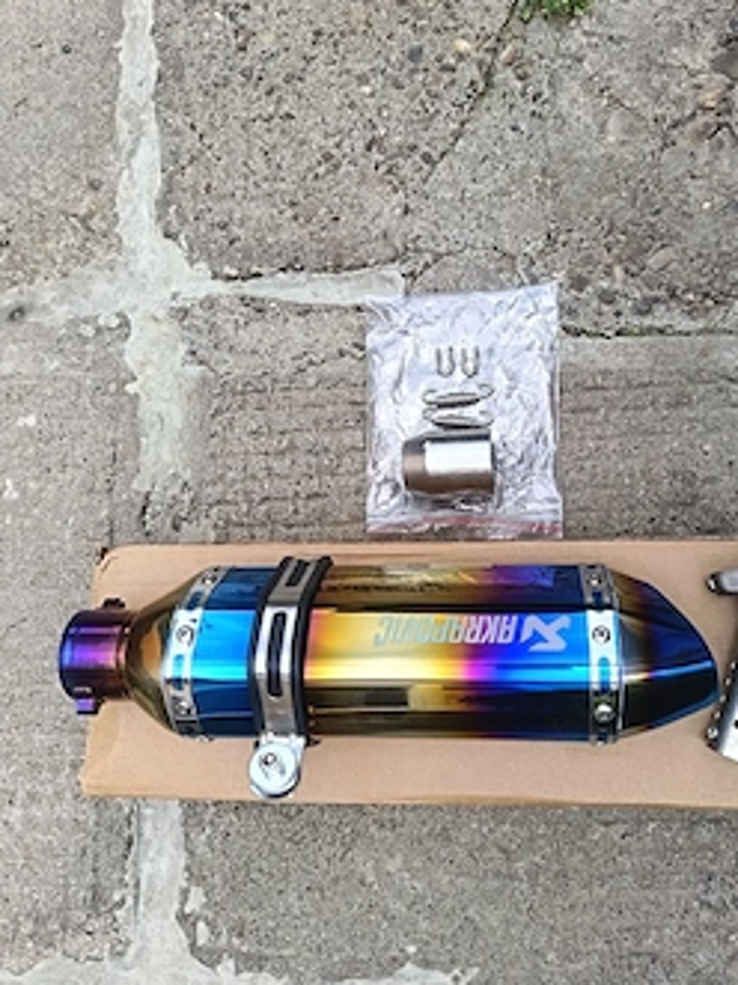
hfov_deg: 48.0
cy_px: 512
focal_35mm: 29
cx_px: 429
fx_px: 825
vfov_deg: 61.7
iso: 124
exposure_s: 1/130
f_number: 1.75
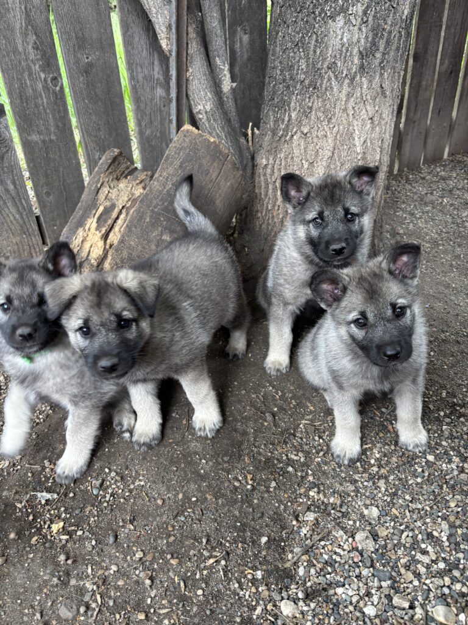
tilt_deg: -33.1
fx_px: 469
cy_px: 312
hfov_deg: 53.1
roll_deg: +3.0
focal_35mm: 26
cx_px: 234
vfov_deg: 67.3
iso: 125
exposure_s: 1/60
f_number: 1.6
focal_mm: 5.96
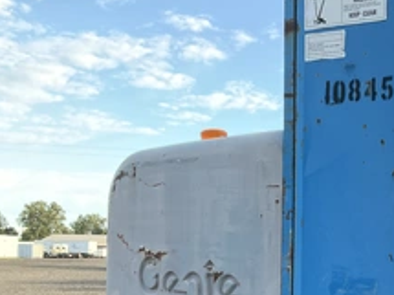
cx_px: 348
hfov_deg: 33.8
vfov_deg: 26.3
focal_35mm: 54
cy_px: 253
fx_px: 614
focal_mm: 3
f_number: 1.8
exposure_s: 1/286
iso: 25
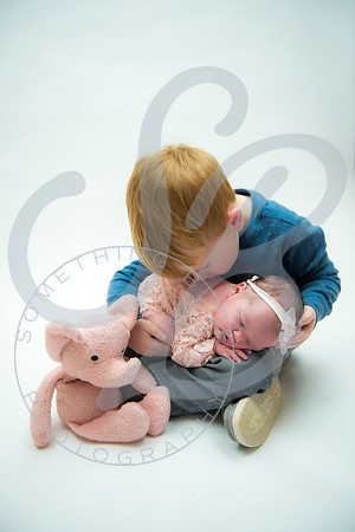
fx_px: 532
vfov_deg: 53.1
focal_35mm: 36
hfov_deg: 36.9
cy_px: 266
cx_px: 178
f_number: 2.8
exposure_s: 1/125
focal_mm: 36
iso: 200
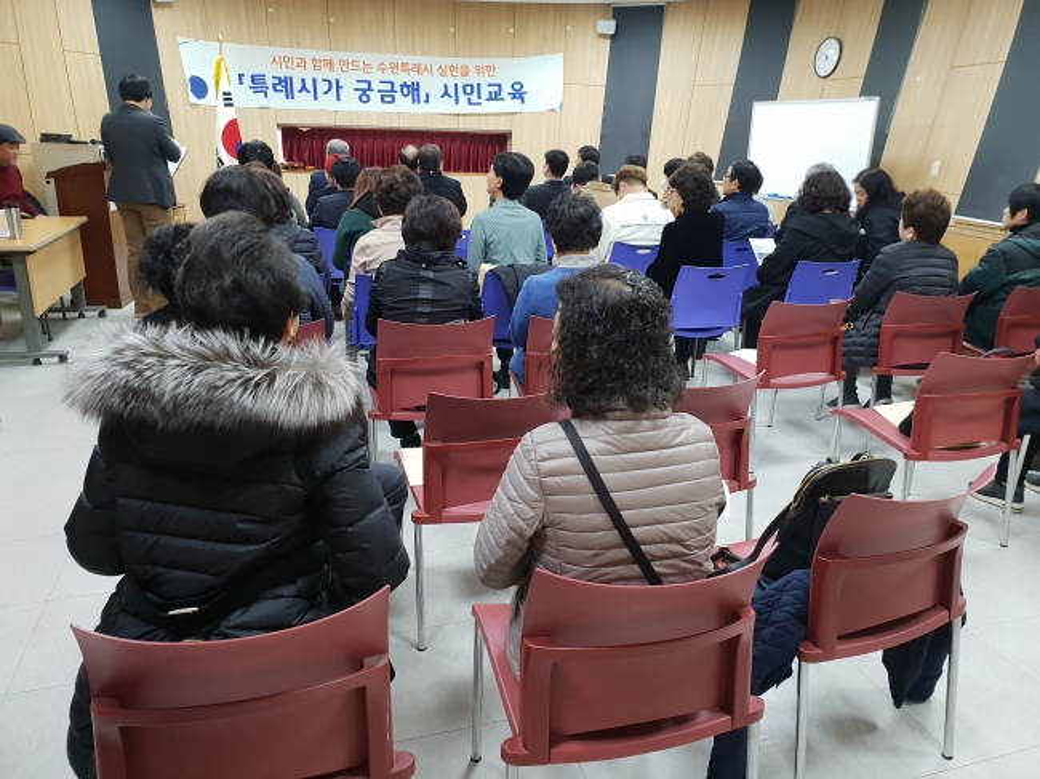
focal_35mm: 26
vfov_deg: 53.0
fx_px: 781
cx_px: 520
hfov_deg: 67.3
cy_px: 390
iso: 250
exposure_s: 1/35
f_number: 2.4
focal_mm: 4.3
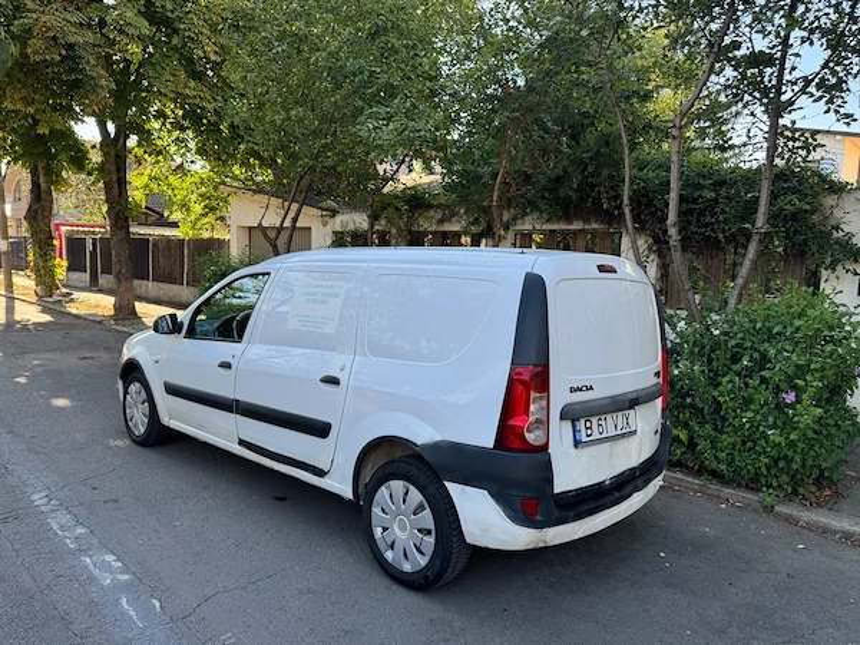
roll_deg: -1.7
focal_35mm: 24
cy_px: 322
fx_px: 596
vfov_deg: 56.8
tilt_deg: -5.0
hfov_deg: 71.6
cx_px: 430
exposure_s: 1/588
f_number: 1.78
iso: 80
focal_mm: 6.76
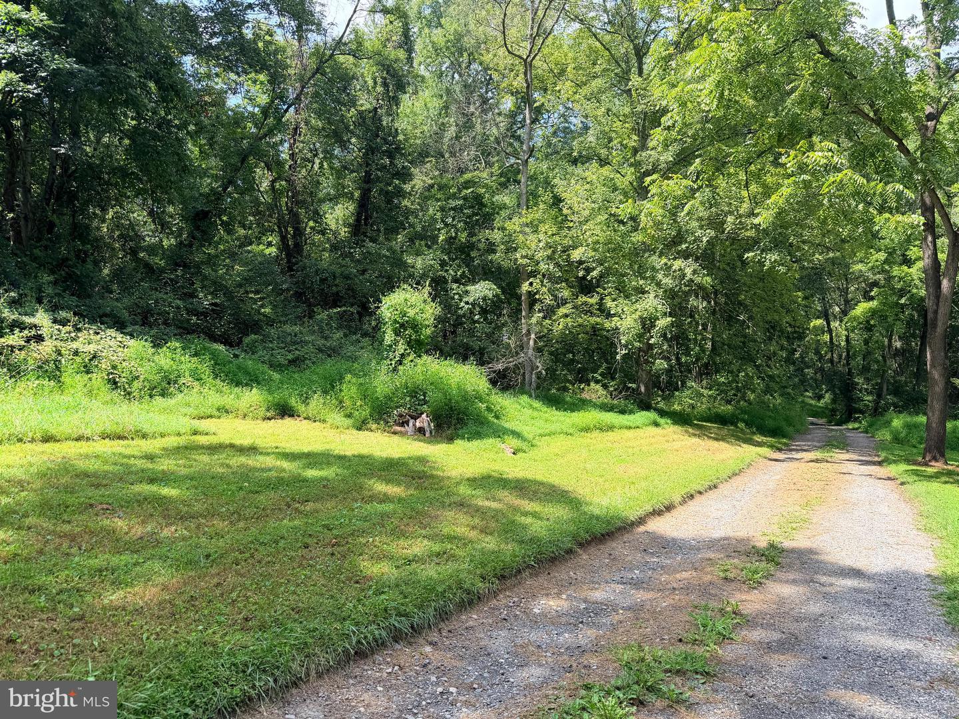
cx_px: 480
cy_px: 360
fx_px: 665
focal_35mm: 24
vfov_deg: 56.8
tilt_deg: +1.3
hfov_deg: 71.6
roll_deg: +0.4
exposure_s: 1/1060
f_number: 1.78
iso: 80
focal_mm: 6.76
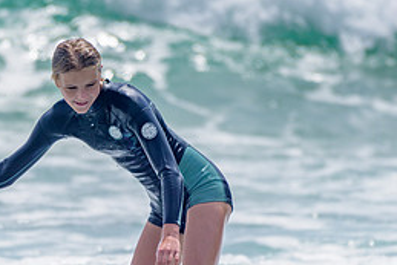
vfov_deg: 1.0
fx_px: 15127
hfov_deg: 1.5
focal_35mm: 1371
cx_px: 139
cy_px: 238
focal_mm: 500
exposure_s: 1/2000
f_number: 6.3
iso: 64
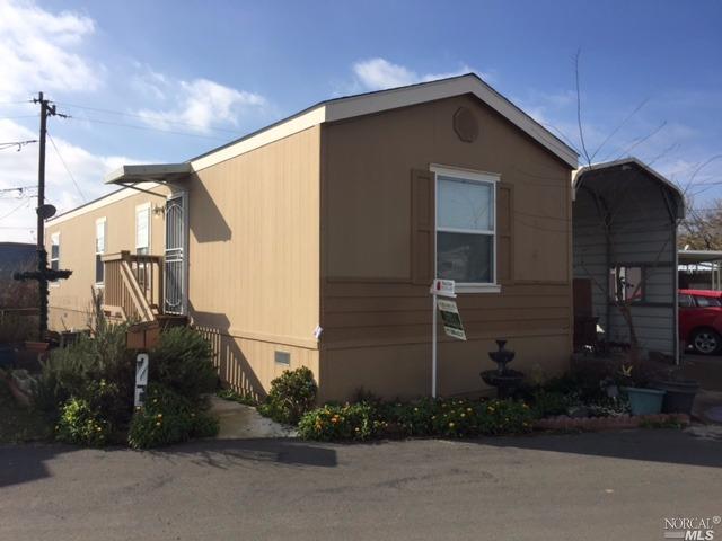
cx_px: 361
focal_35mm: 29
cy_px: 270
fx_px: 605
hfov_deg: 61.7
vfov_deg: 48.2
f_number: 2.2
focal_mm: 4.15
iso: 32
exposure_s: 1/2639
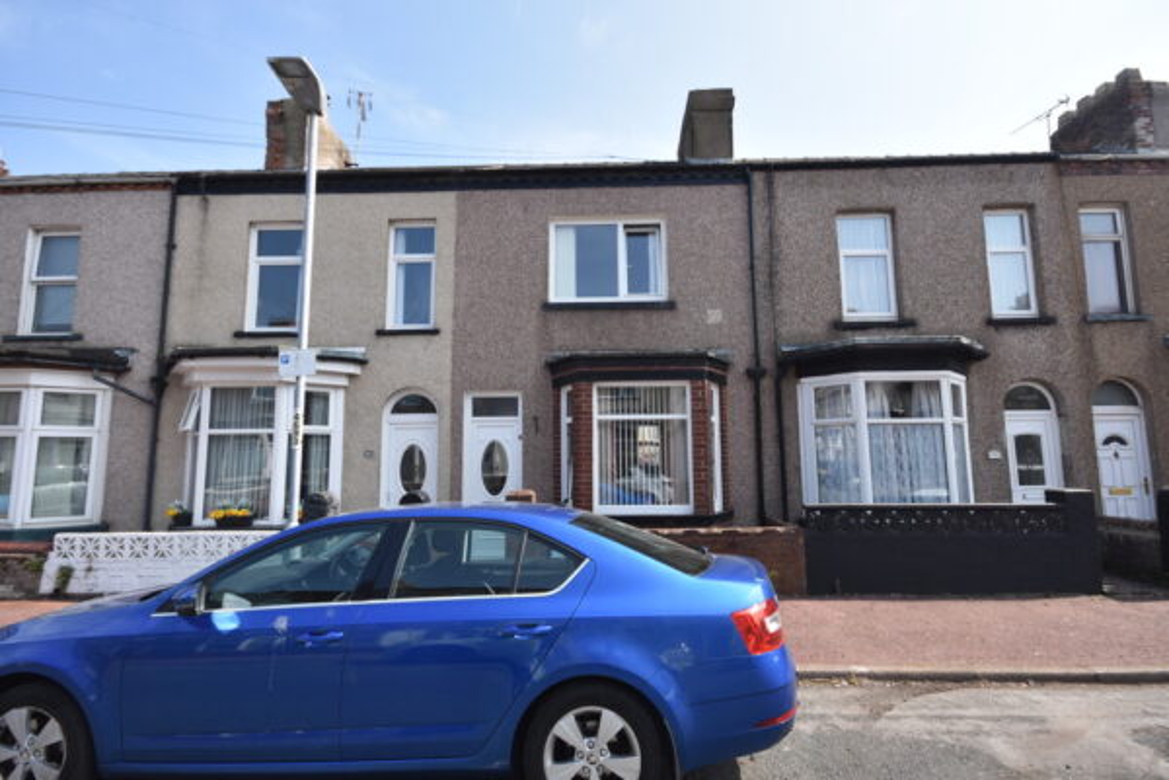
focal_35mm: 17
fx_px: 560
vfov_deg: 69.7
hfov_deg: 92.4
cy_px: 390
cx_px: 584
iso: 400
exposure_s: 1/500
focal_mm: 11.5
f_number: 8
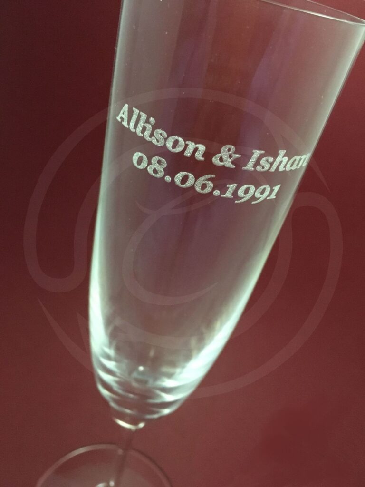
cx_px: 182
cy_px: 244
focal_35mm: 29
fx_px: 408
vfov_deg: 61.7
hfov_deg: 48.2
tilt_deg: -32.5
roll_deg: -14.2
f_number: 2.2
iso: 320
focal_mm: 4.15
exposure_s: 1/17
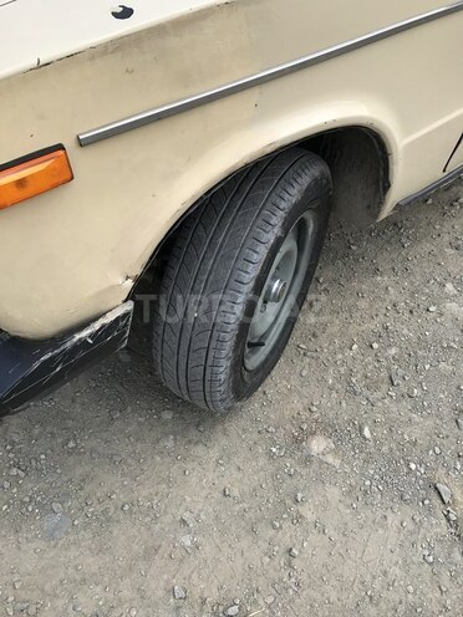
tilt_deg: -52.8
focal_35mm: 28
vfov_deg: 63.4
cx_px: 232
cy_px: 308
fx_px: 499
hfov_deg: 49.7
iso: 20
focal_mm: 3.99
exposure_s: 1/1114
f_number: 1.8
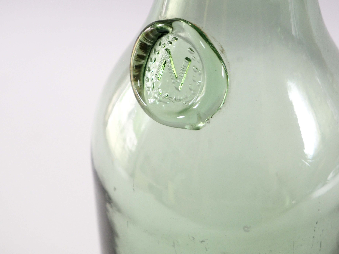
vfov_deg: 13.7
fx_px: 1058
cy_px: 103
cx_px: 173
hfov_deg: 18.2
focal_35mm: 108
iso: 1000
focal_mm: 42
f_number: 5.6
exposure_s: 1/80
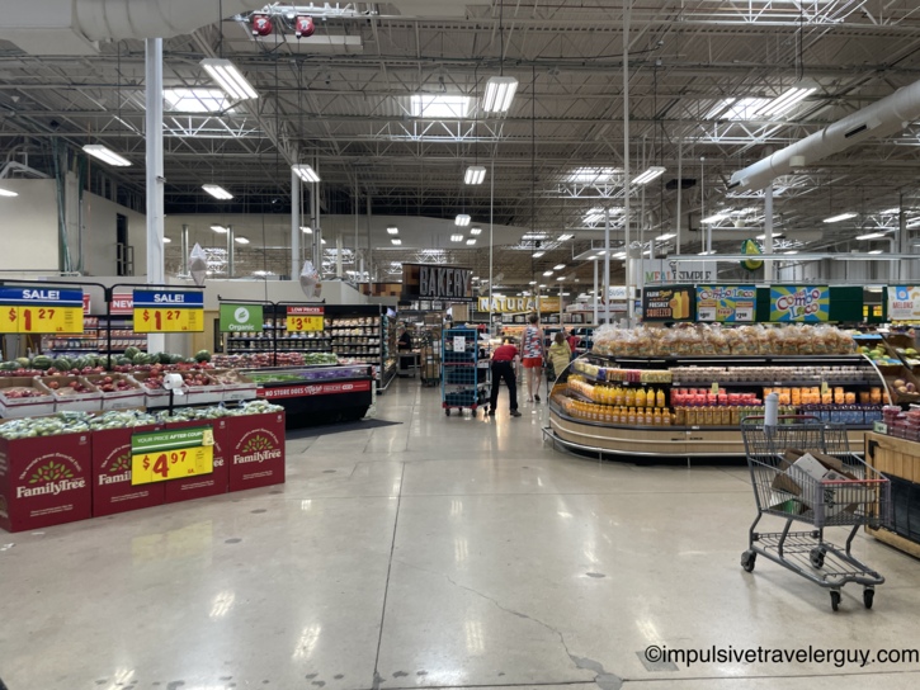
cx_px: 460
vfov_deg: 53.1
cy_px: 345
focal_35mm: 26
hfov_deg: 67.3
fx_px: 691
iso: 50
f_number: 1.6
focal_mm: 4.2
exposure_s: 1/120
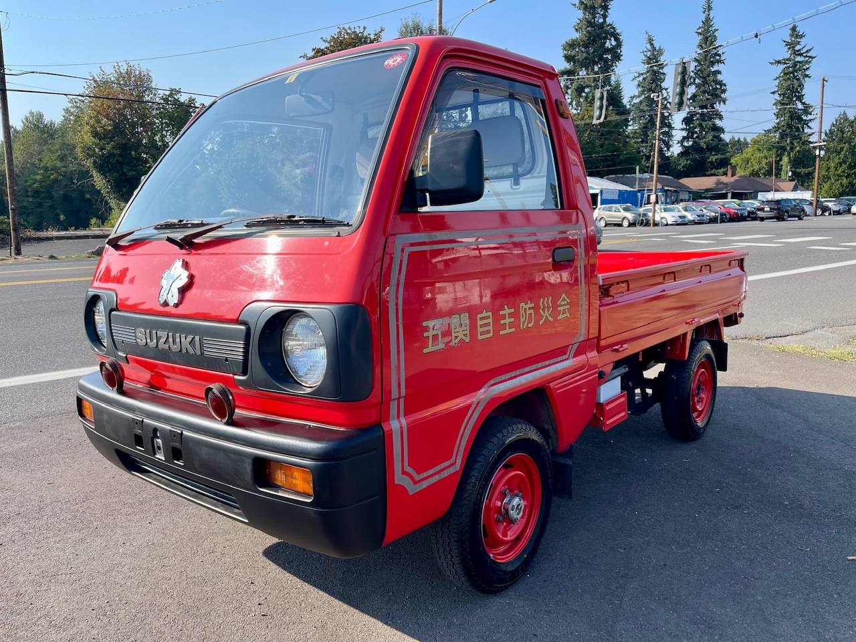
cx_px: 428
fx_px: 618
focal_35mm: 25
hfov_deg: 69.4
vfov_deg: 54.9
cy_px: 321
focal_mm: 5.1
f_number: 1.6
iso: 32
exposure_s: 1/1279
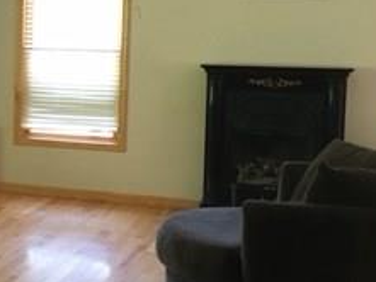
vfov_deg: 17.6
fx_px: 913
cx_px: -36
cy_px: 100
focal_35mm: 84
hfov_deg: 22.0
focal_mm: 4.15
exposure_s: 1/17
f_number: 2.2
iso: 200
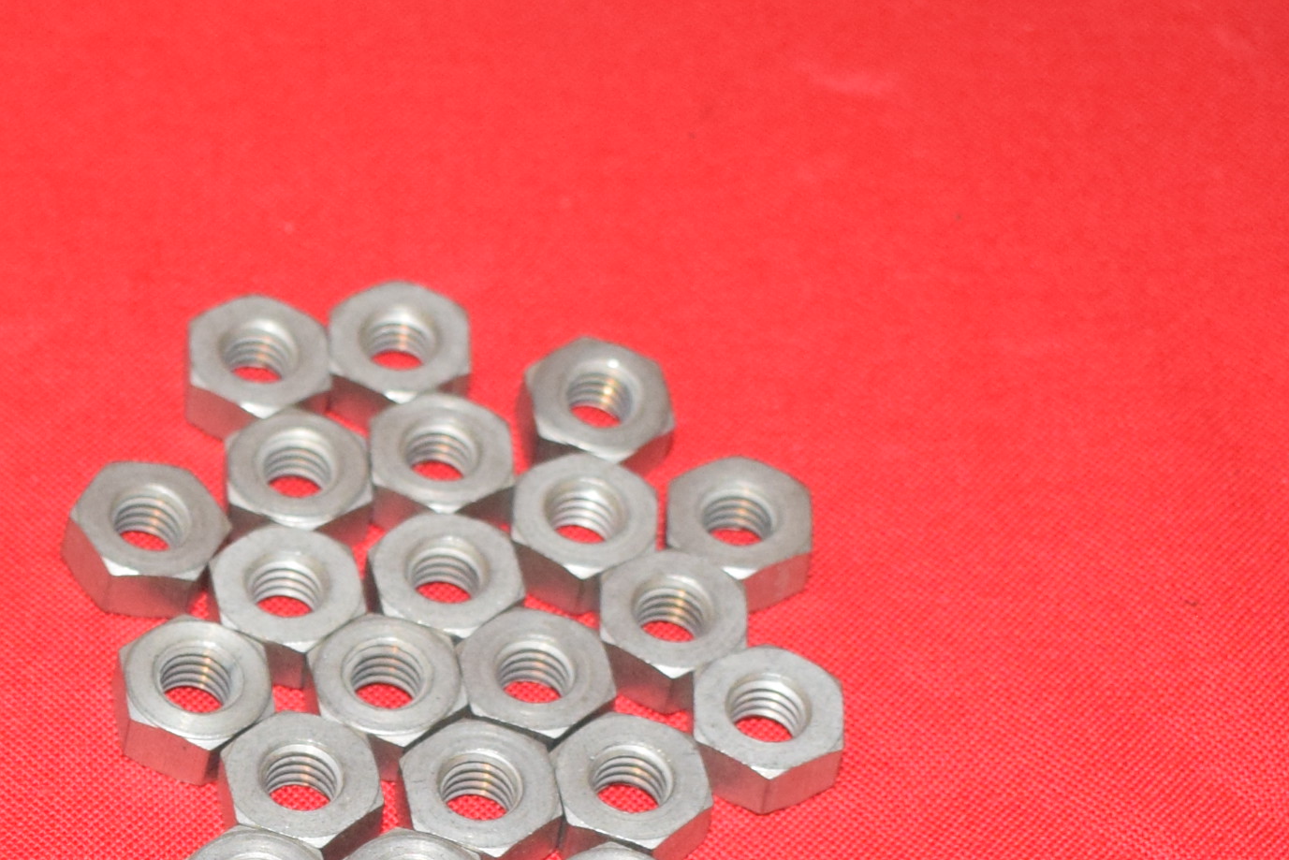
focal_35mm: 113
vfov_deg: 11.9
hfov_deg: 17.8
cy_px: 1006
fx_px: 4034
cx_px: 82
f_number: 5
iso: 1250
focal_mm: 23
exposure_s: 1/200
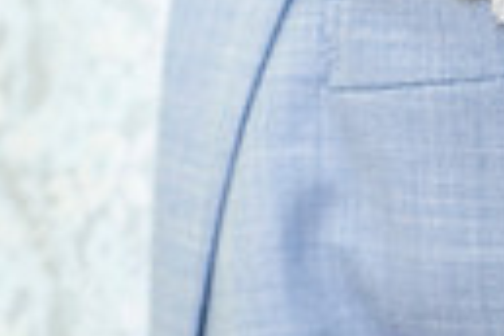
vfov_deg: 1.5
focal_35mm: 901
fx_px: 12613
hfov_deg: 2.3
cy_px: -264
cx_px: 316
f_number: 3.2
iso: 500
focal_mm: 200
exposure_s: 1/160
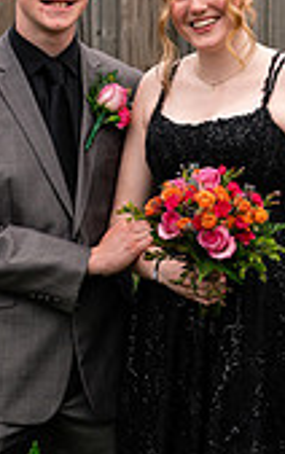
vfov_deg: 9.1
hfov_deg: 5.7
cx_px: 202
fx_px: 2851
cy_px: 330
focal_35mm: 230
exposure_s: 1/800
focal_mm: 85
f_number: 5
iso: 400
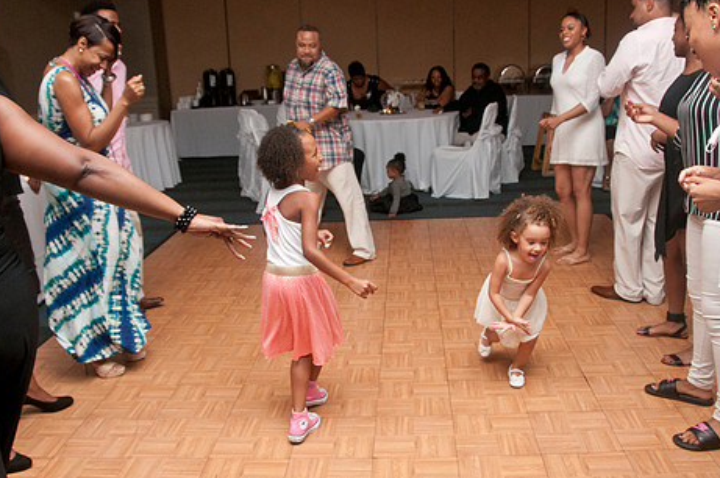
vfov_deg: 38.8
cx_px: 384
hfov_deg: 55.8
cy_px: 240
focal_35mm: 34
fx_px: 679
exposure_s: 1/125
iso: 800
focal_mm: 18
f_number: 5.6
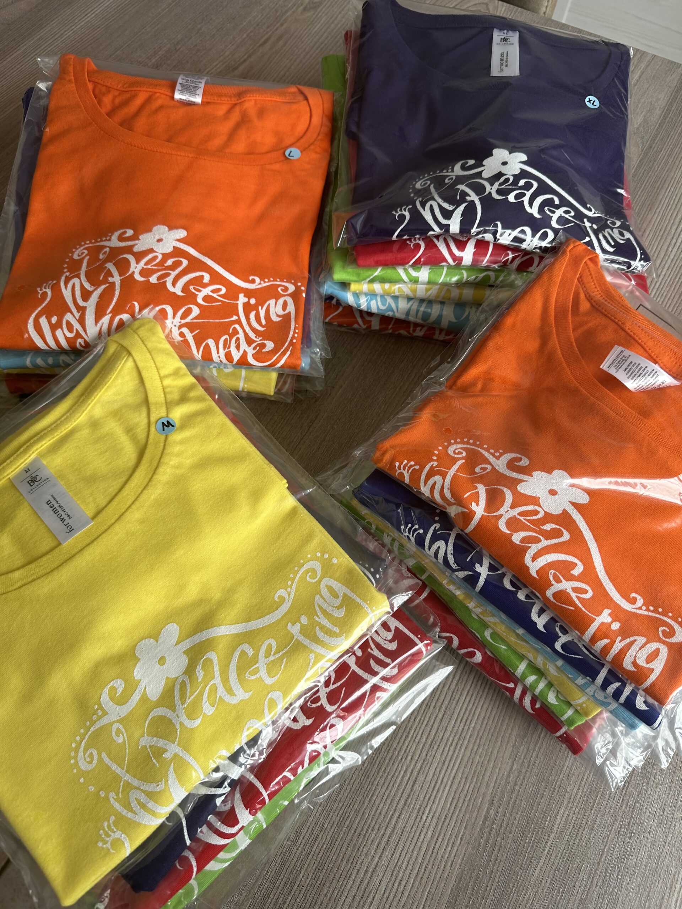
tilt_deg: -65.0
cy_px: 454
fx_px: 630
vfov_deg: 71.6
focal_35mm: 24
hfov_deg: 56.8
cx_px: 341
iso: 100
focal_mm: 6.86
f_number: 1.78
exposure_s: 1/121
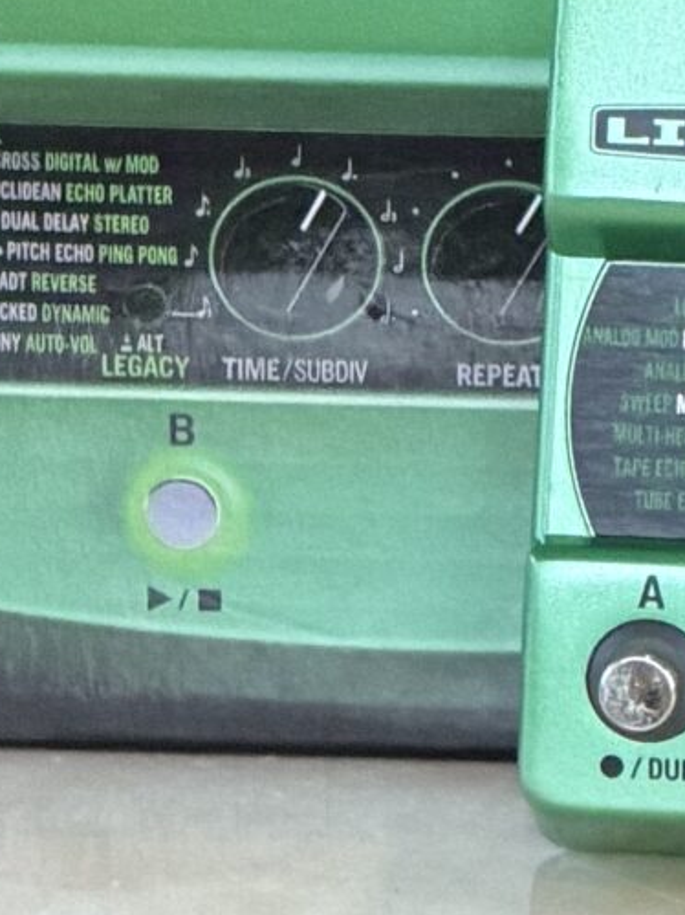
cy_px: 332
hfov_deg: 2.9
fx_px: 13541
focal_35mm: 513
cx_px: 647
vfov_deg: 3.9
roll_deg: -1.0
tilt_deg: -14.4
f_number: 2.8
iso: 640
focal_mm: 16.89
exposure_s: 1/55
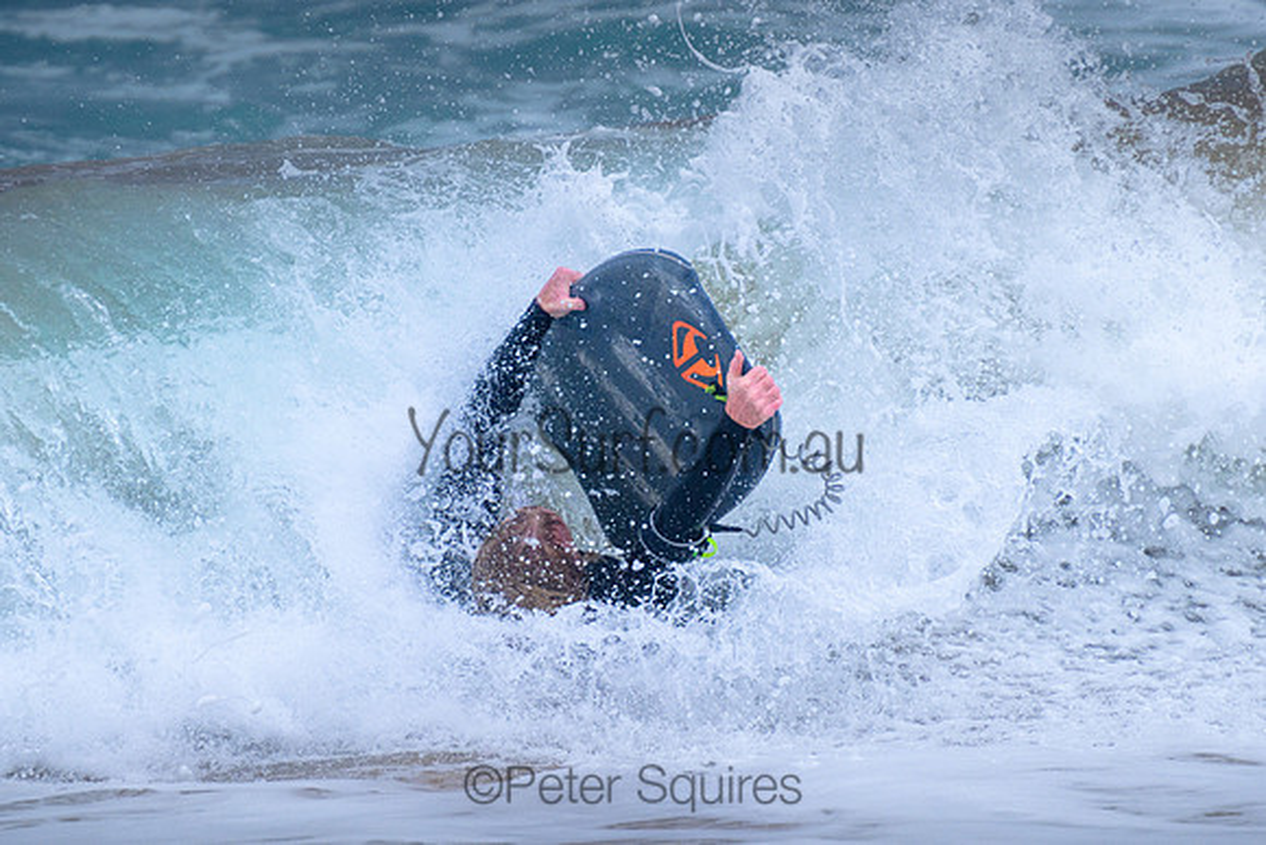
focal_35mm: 550
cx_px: 733
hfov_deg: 3.7
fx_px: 19350
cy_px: 462
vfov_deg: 2.5
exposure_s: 1/2000
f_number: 5.6
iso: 640
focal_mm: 400
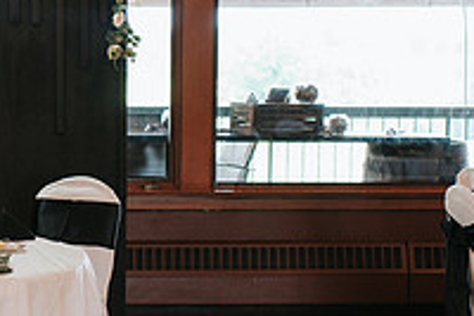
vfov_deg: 12.4
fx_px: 1447
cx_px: -58
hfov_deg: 17.9
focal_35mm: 110
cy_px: 119
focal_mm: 35
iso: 640
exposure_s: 1/100
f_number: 2.8
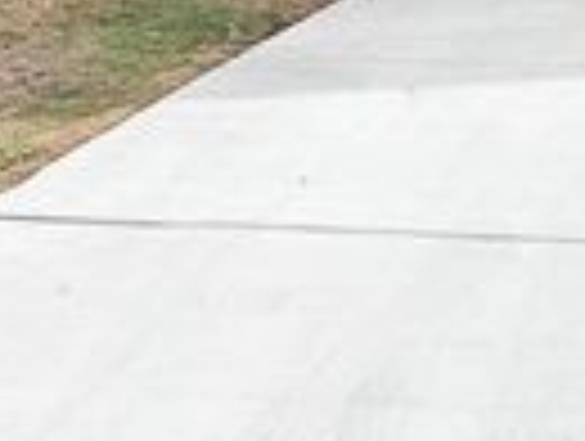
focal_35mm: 100
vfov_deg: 13.2
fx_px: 1693
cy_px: -385
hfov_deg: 19.4
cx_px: 459
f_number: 1.5
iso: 50
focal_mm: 5.7
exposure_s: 1/5882
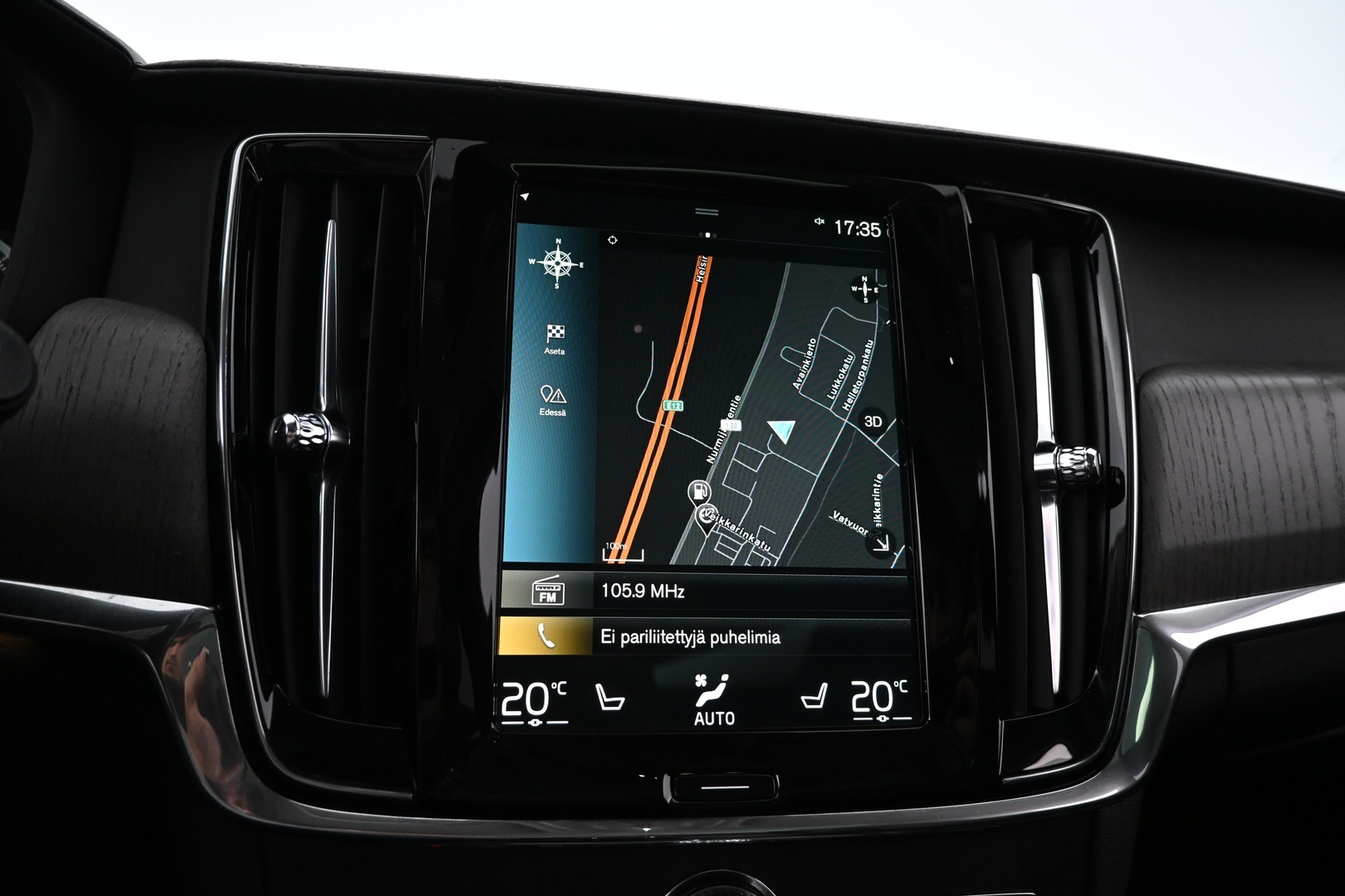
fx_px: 897
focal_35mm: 24
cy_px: 448
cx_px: 672
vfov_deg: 53.1
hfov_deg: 73.7
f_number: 4
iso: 2000
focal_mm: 16
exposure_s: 1/30
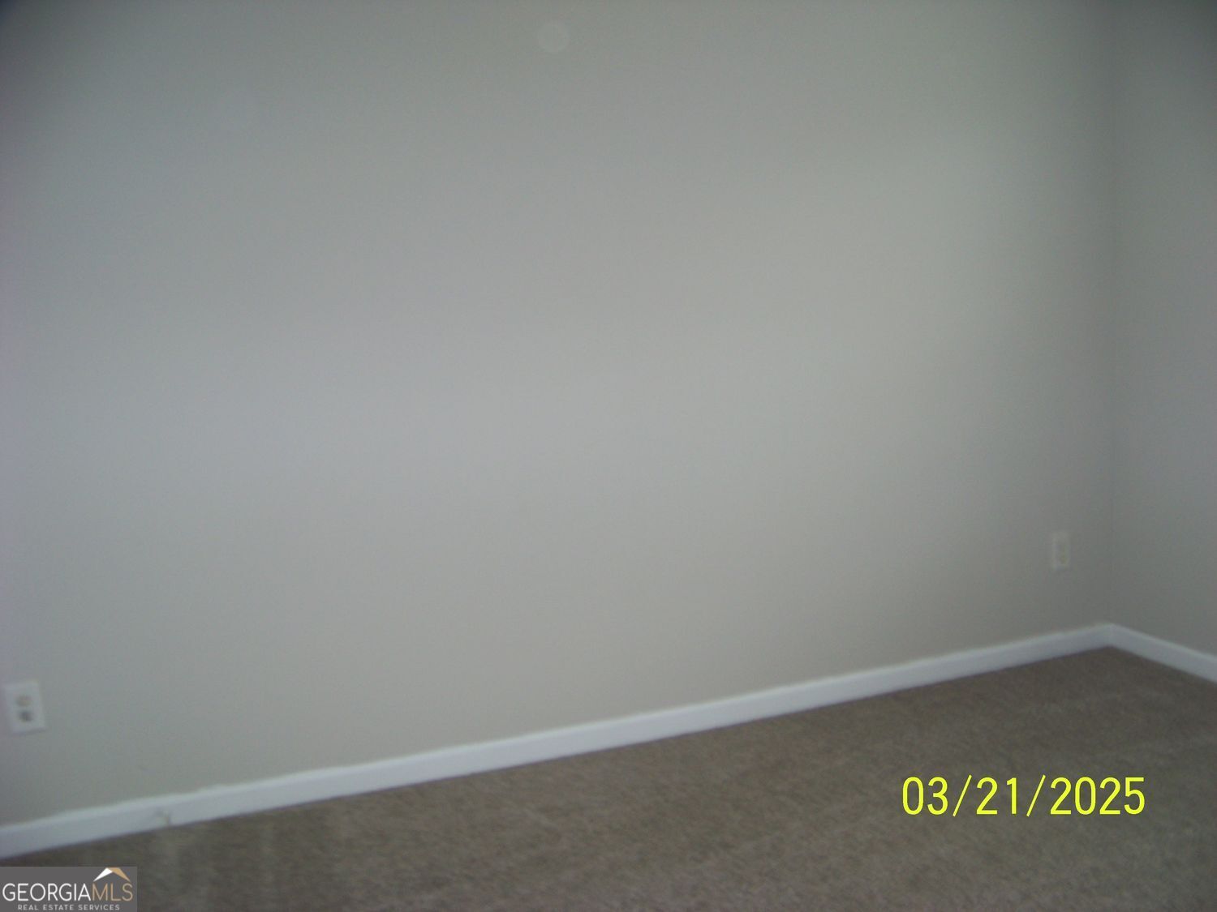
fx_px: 1266
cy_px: 456
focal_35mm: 36
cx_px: 608
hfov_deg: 51.4
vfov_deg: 39.7
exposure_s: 1/30
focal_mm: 5.85
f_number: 2.8
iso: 64
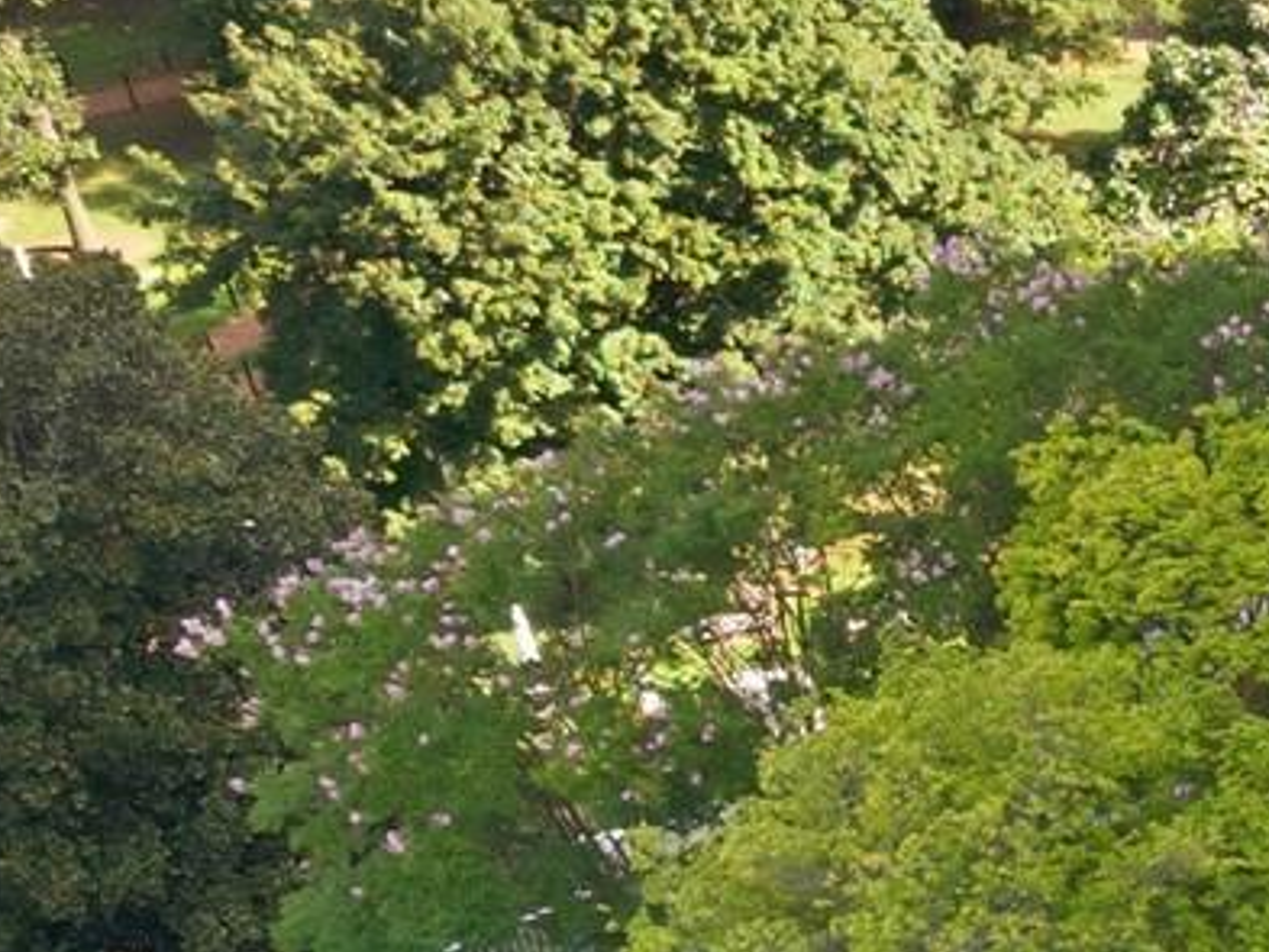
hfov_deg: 13.3
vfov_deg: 11.3
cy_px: 1472
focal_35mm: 125
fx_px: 4584
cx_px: 2635
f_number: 1.8
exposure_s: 1/1000
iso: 220
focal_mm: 8.7
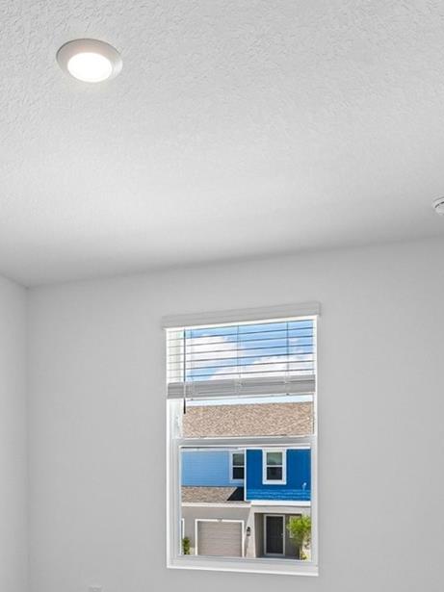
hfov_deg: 40.4
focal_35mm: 35
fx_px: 599
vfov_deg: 49.3
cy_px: 482
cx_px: 162
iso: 400
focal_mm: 14
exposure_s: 1/125
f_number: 8
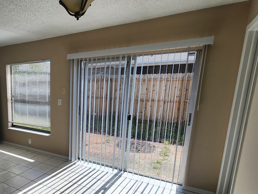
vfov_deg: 54.2
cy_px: 122
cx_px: 45
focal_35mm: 25
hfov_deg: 62.3
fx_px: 186
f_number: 2.2
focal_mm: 1.74
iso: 32
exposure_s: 1/675
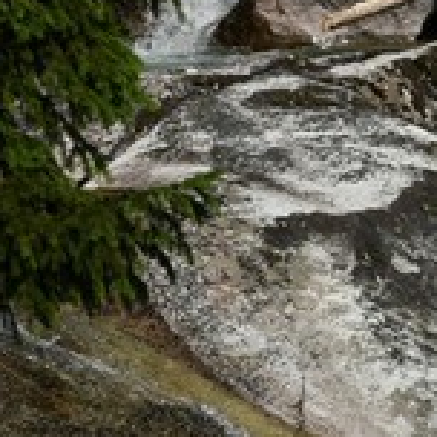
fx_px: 4470
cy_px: 447
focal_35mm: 313
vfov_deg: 5.6
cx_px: 733
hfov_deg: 5.5
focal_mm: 70
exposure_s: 1/1250
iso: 200
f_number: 10
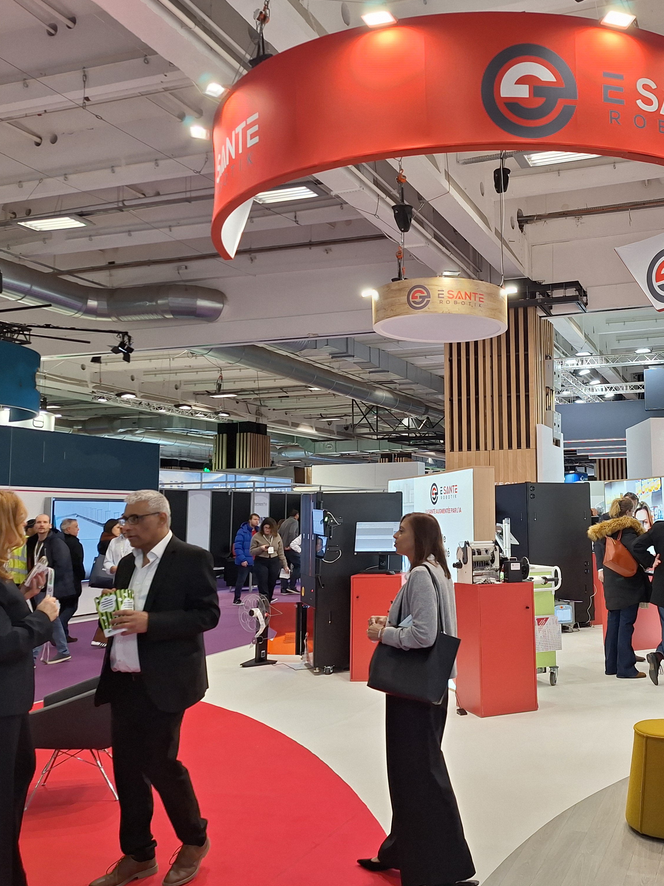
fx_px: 793
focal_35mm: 31
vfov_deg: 58.4
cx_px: 495
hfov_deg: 44.0
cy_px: 440
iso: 40
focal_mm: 5.54
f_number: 1.8
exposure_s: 1/100
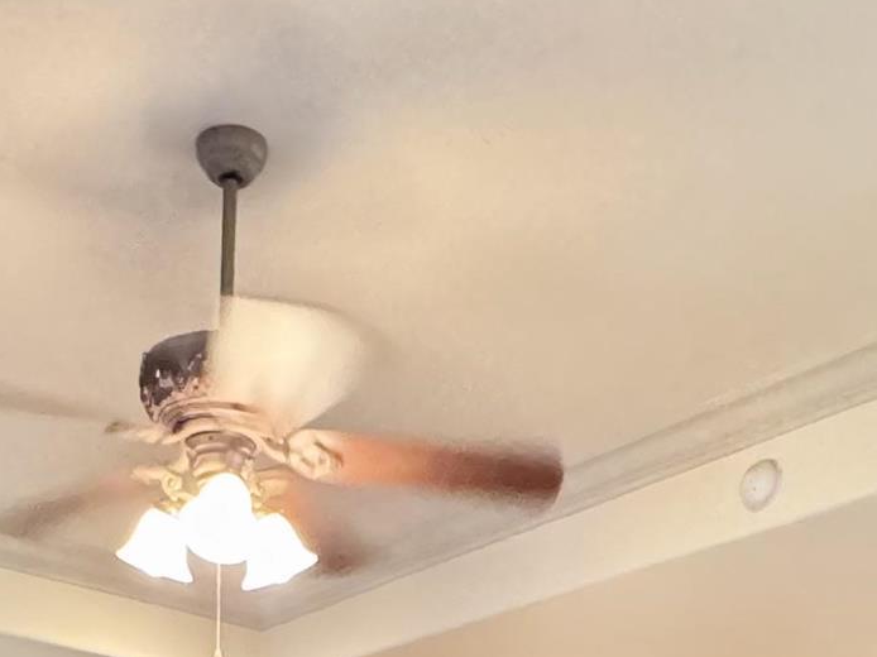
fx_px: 1570
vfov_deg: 16.4
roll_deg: -2.8
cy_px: 1402
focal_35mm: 62
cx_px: 260
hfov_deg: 30.9
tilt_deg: -12.0
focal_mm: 2.22
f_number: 2.2
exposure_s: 1/40
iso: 1000
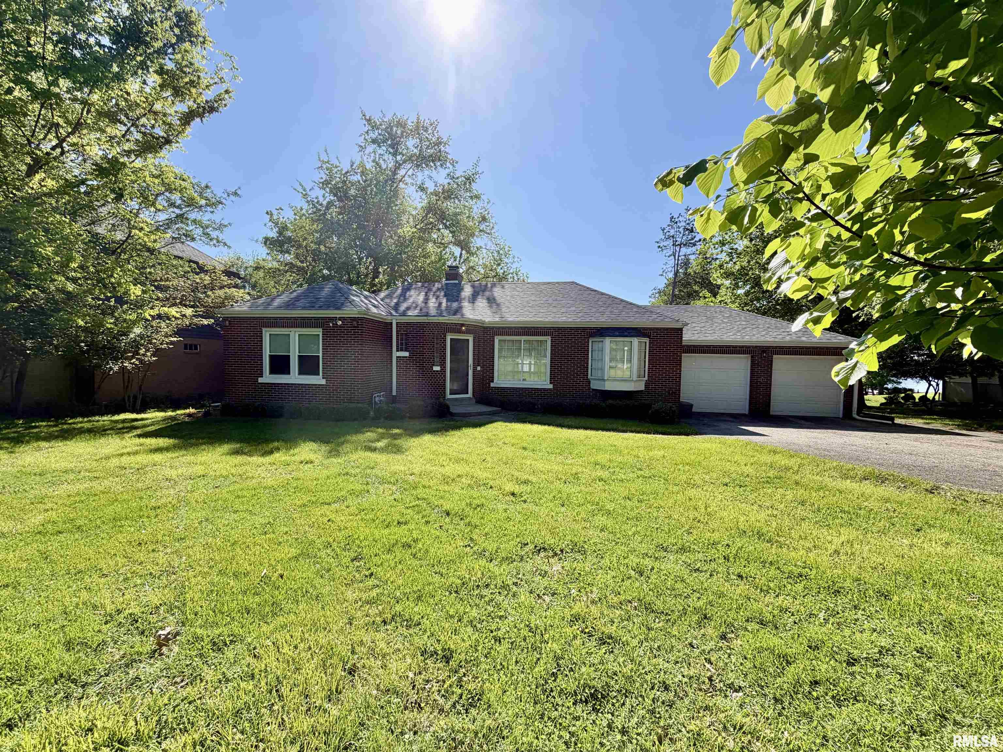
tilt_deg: -2.6
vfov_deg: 85.7
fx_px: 406
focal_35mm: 14
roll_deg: -0.6
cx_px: 502
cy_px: 376
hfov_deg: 102.1
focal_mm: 2.22
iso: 40
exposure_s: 1/770
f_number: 2.2
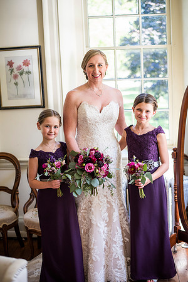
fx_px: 392
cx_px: 94
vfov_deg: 39.6
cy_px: 141
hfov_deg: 27.0
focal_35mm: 50
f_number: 2.2
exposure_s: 1/500
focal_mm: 50
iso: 640
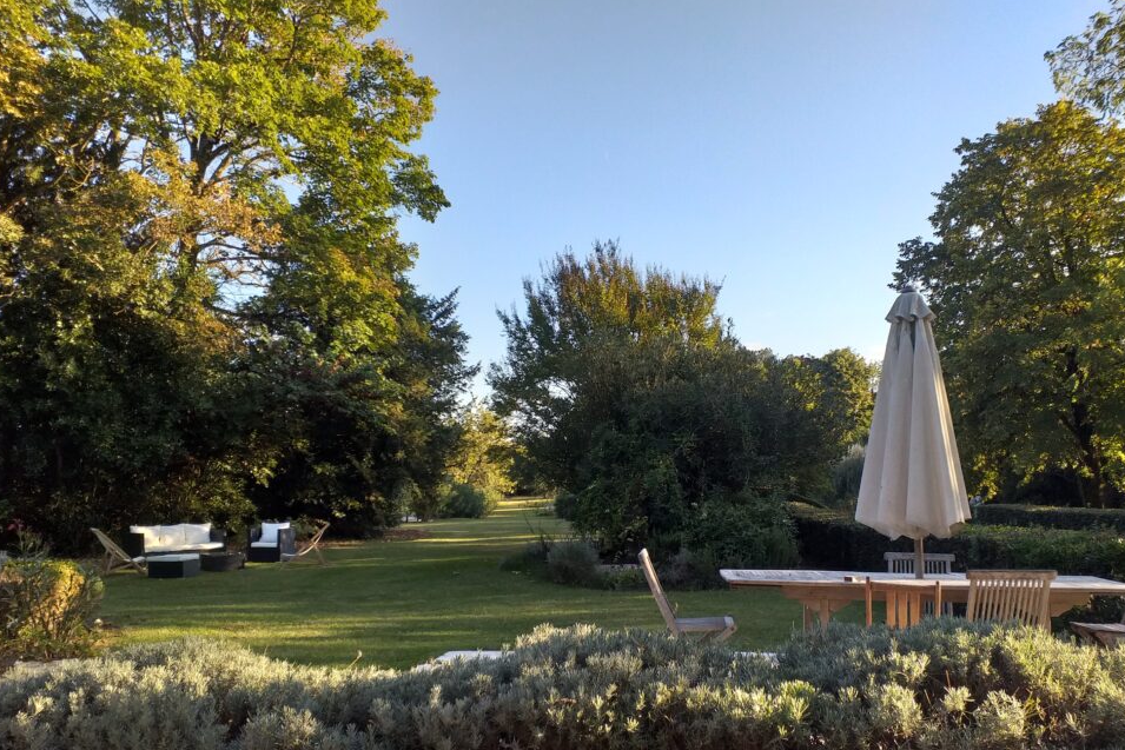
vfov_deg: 44.7
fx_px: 906
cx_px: 591
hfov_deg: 63.6
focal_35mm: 29
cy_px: 449
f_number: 1.9
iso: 40
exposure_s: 1/519
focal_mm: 3.6
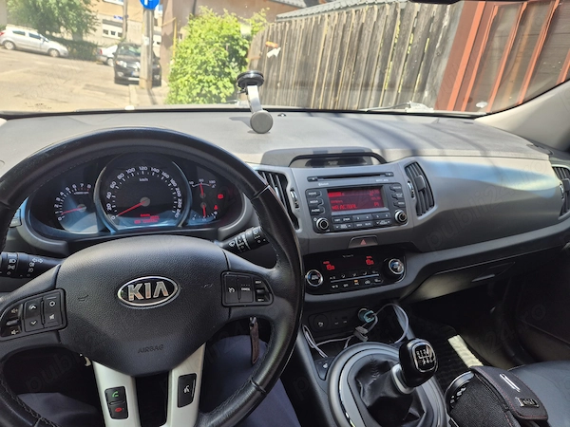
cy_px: 214
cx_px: 285
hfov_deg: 73.9
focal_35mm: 23
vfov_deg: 58.9
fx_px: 379
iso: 25
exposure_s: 1/324
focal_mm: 5.4
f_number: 1.8
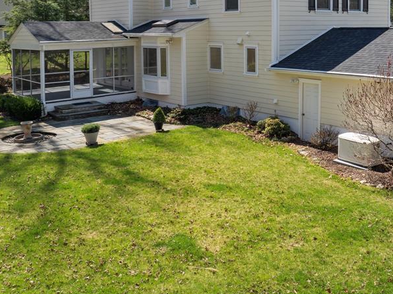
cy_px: 82
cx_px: 259
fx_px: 465
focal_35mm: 41
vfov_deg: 34.5
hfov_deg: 45.2
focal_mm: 12.3
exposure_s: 1/120
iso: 100
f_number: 3.2
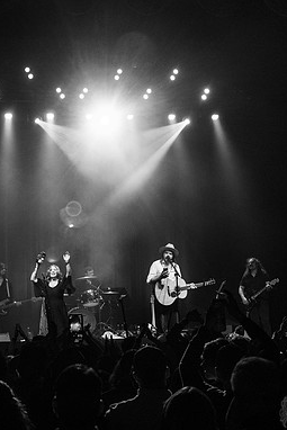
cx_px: 87
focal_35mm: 61
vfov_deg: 32.8
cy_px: 174
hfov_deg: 22.2
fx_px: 729
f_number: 3.2
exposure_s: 1/160
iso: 2500
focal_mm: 32
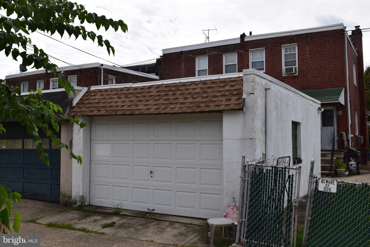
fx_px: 370
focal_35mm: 36
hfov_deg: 53.1
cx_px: 185
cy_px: 124
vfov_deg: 36.9
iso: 250
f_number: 11
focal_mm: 24
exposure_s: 1/500
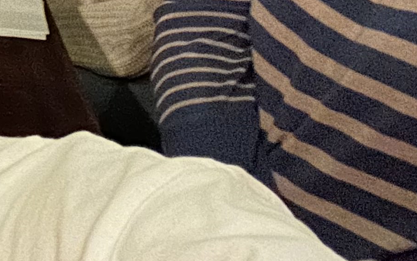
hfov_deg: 16.1
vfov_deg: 10.9
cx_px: -343
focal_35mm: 109
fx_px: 1239
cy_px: -264
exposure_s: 1/14
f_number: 1.9
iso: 1000
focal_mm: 2.69
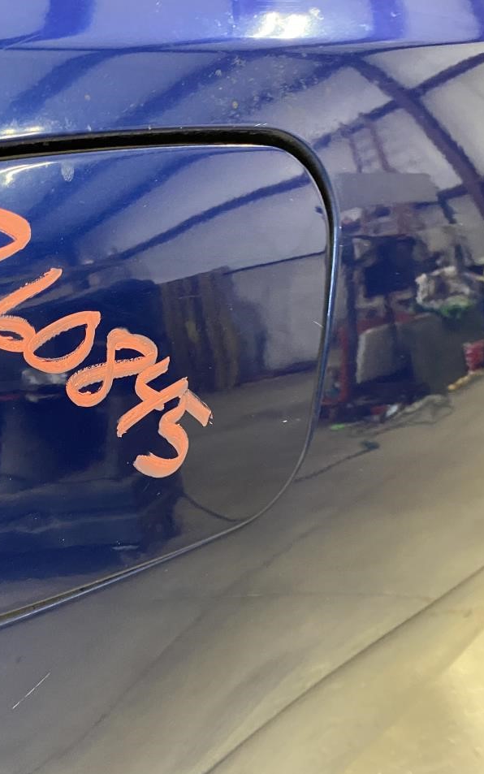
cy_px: 389
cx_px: 110
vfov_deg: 52.7
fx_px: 781
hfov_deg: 33.6
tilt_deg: -39.9
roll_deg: -14.3
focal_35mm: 37
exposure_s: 1/40
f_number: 1.8
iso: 500
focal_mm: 4.25
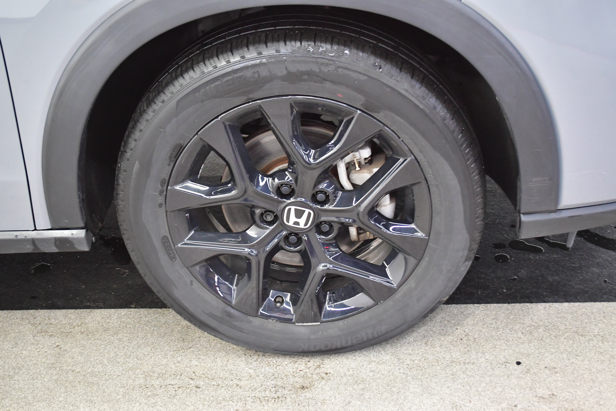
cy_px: 206
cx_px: 308
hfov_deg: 38.9
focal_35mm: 51
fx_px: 873
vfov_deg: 26.5
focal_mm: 34
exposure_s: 1/40
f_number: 5
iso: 2800
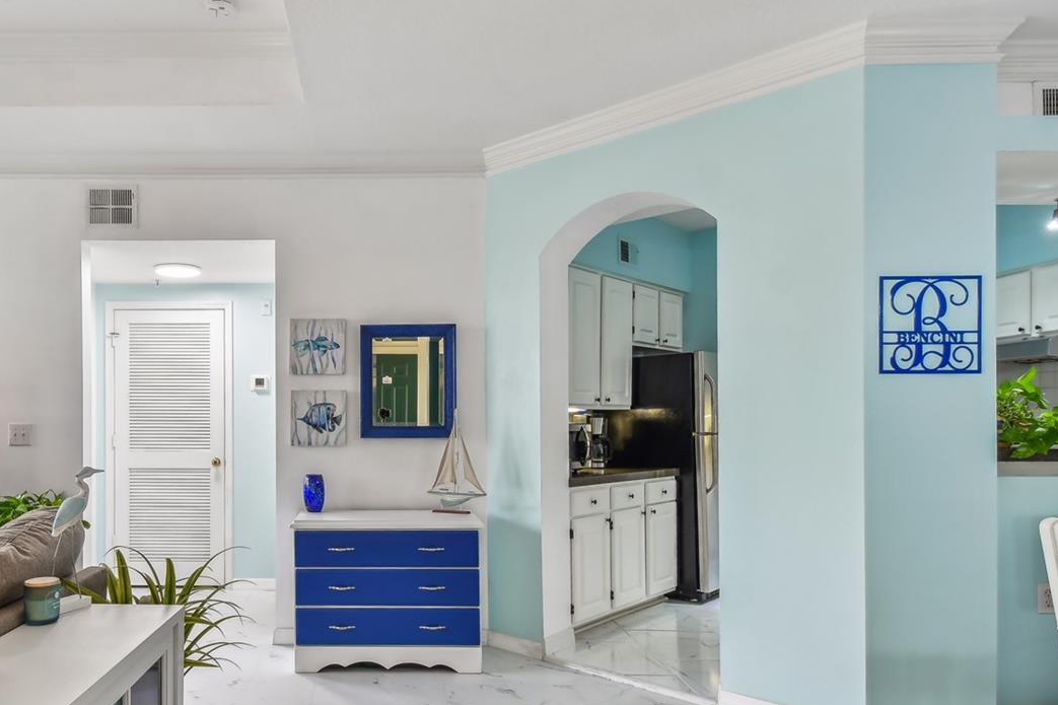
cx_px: 356
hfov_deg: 73.9
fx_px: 676
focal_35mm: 23
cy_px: 372
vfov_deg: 55.1
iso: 100
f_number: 7.1
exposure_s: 1/8
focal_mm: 10
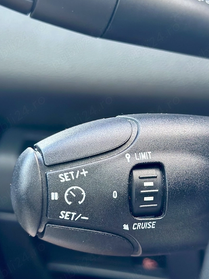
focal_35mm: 66
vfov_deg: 29.4
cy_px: 135
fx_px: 532
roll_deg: +1.8
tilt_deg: -22.3
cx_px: 116
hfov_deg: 22.2
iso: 200
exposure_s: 1/60
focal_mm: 6.86
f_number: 1.78
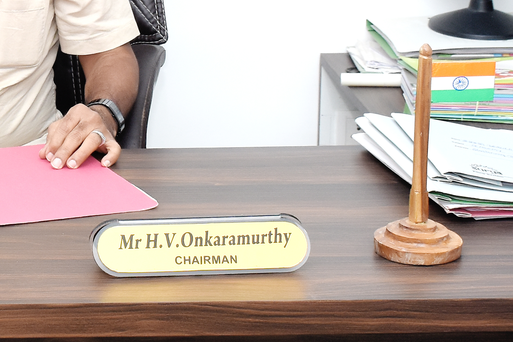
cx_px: 16
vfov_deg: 11.8
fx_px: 1634
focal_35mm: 115
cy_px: -10
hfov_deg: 17.5
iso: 640
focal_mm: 23
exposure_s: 1/125
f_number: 6.3
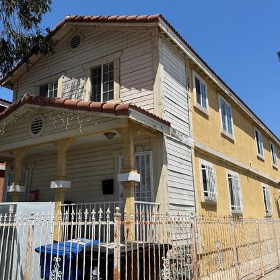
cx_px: 127
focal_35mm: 34
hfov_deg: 48.4
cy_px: 128
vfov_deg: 48.4
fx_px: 311
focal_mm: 6.76
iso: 80
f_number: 1.78
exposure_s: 1/5814
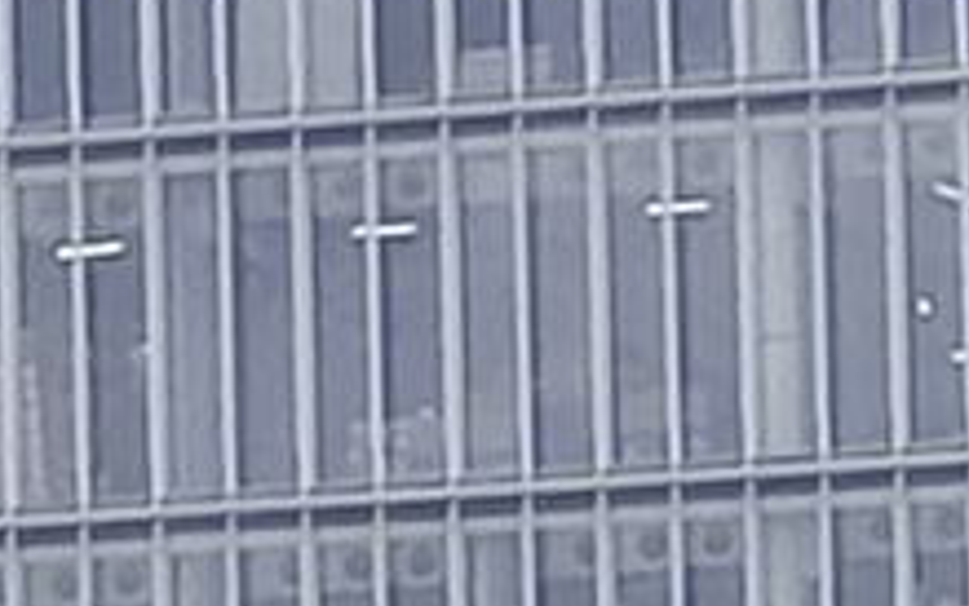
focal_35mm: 435
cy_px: 863
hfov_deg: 4.8
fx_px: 11491
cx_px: 1372
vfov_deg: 3.0
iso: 50
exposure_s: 1/490
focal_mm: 7.06
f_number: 2
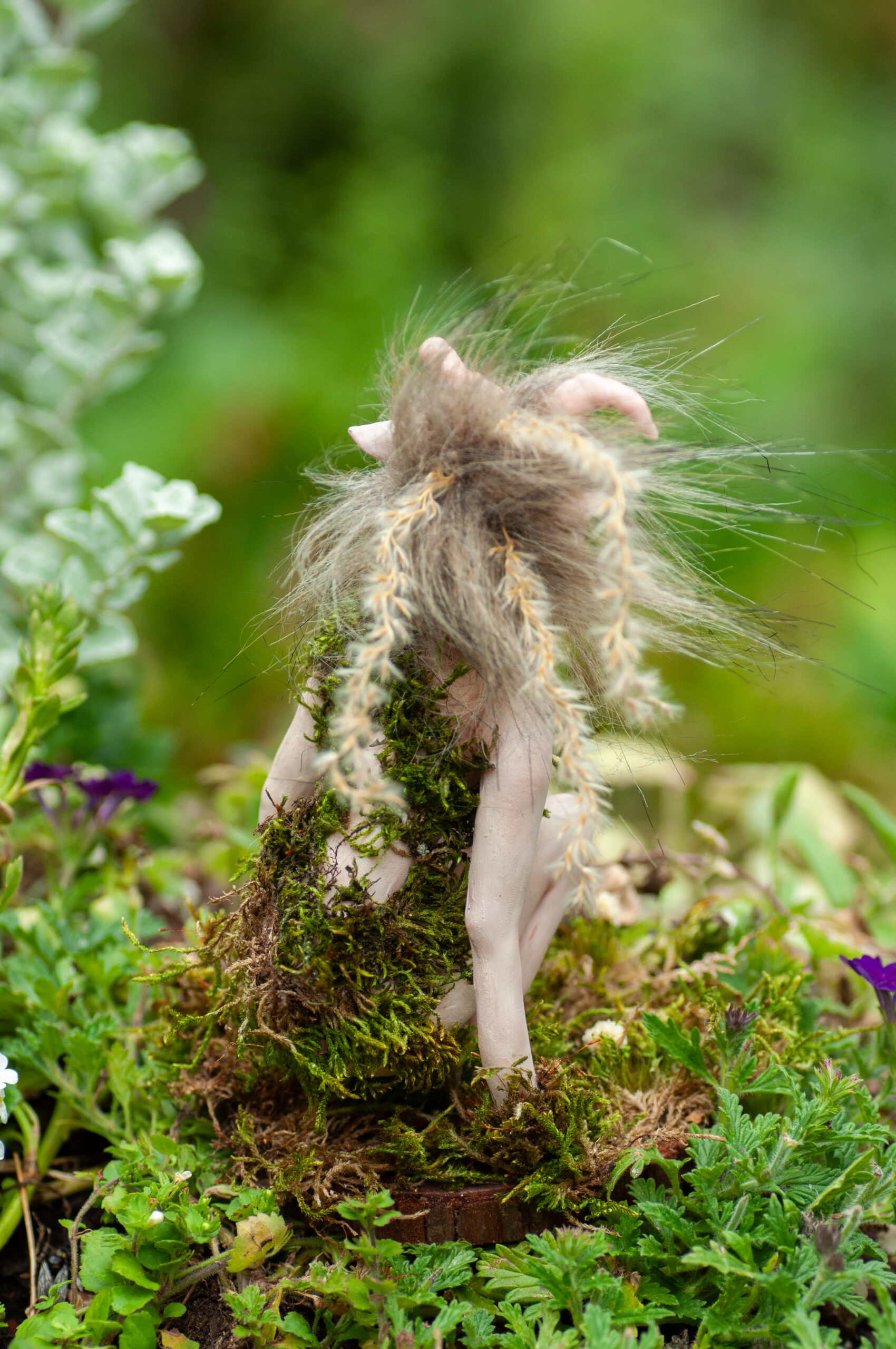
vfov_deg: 15.2
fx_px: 5053
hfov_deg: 10.1
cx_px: 448
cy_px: 674
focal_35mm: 135
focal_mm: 90
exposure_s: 1/800
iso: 500
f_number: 5.6
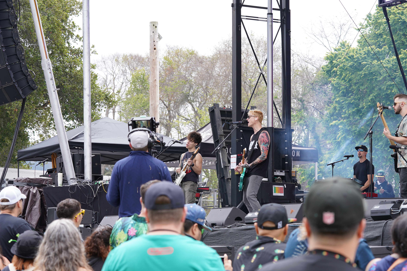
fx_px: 1289
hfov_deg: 17.9
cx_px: 240
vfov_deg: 12.0
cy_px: 175
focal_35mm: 114
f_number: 5.6
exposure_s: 1/160
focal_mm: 88
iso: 100
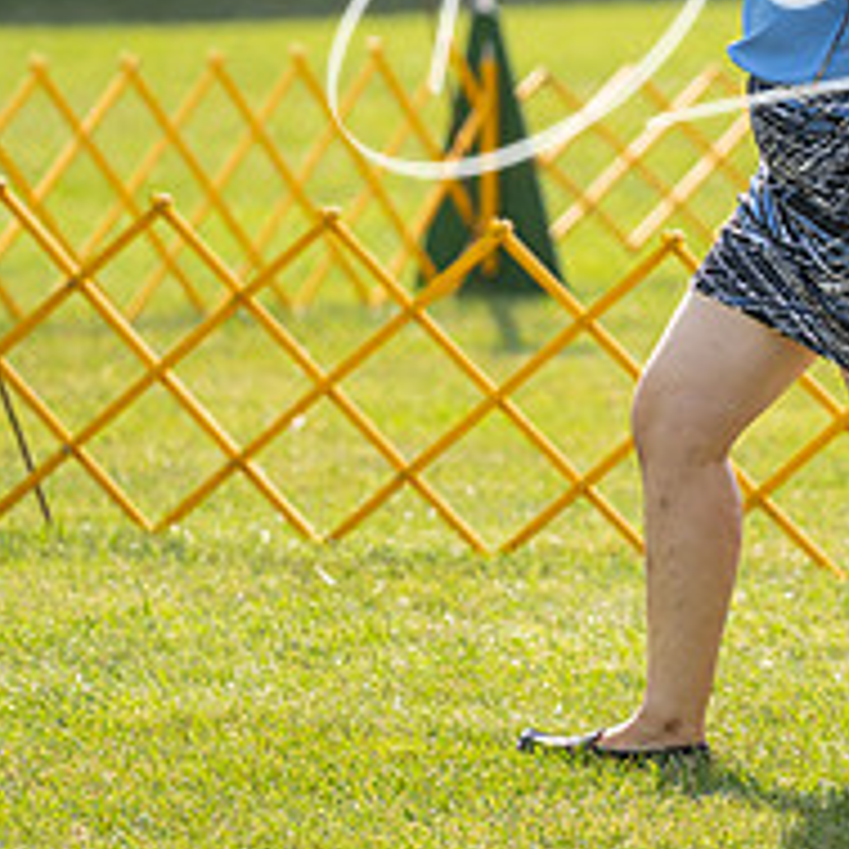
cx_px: 979
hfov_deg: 3.6
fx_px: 13513
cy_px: 258
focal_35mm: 487
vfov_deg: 3.6
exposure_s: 1/1600
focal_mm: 187
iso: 200
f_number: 3.5
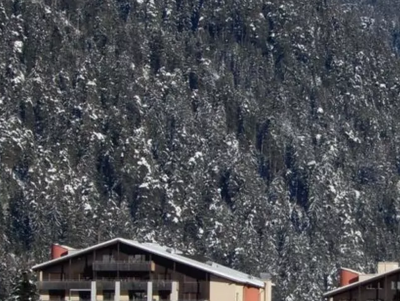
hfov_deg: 4.4
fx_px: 5202
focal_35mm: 450
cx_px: 327
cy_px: 242
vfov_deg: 3.3
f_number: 5.6
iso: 80
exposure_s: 1/800
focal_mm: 32.1
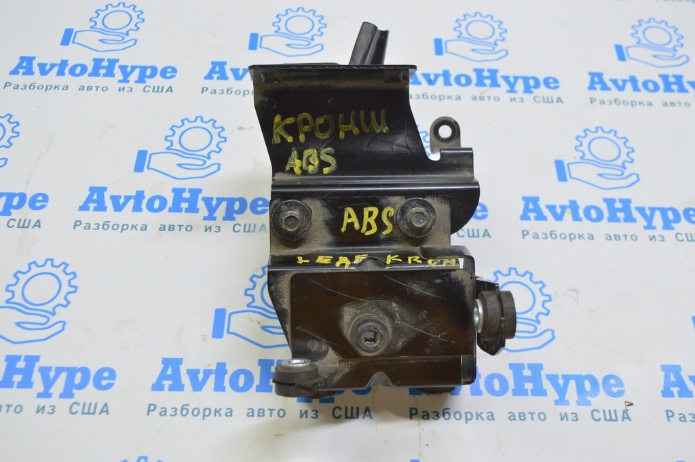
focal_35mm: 38
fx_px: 723
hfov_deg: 51.3
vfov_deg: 35.4
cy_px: 231
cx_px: 348
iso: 400
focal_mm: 25
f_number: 5.6
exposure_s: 1/20
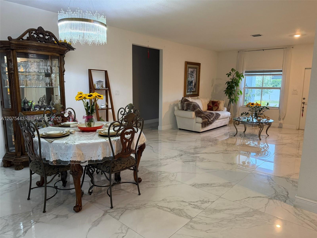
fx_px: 220
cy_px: 119
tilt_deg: -9.2
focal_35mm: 24
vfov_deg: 56.8
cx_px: 158
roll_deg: -0.6
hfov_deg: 71.6
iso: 320
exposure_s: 1/60
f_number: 1.78
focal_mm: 6.76
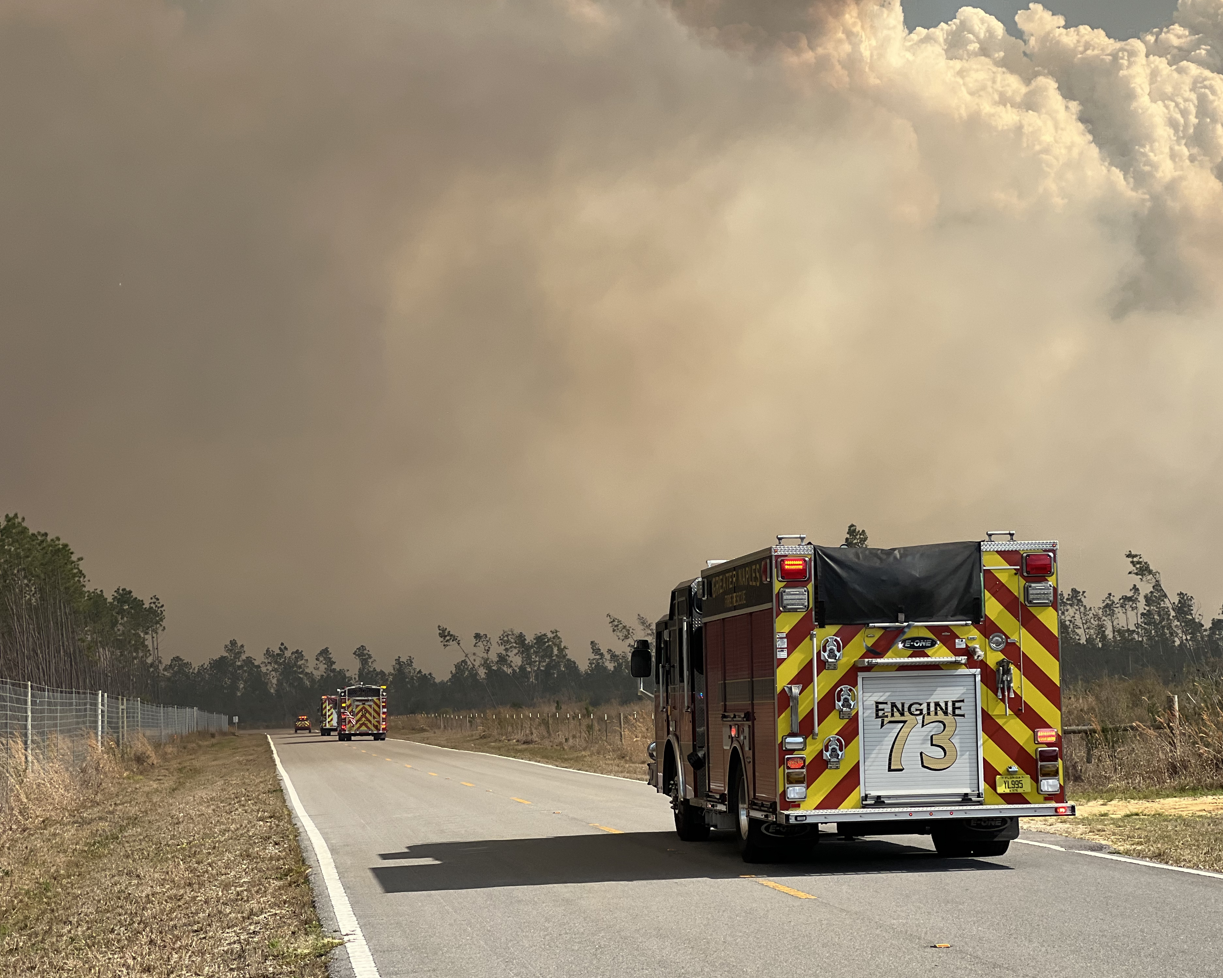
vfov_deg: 18.9
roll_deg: +2.2
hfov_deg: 23.6
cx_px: 659
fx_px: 2932
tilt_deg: +4.2
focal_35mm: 81
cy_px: 492
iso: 32
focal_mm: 9
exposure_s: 1/612
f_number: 2.8
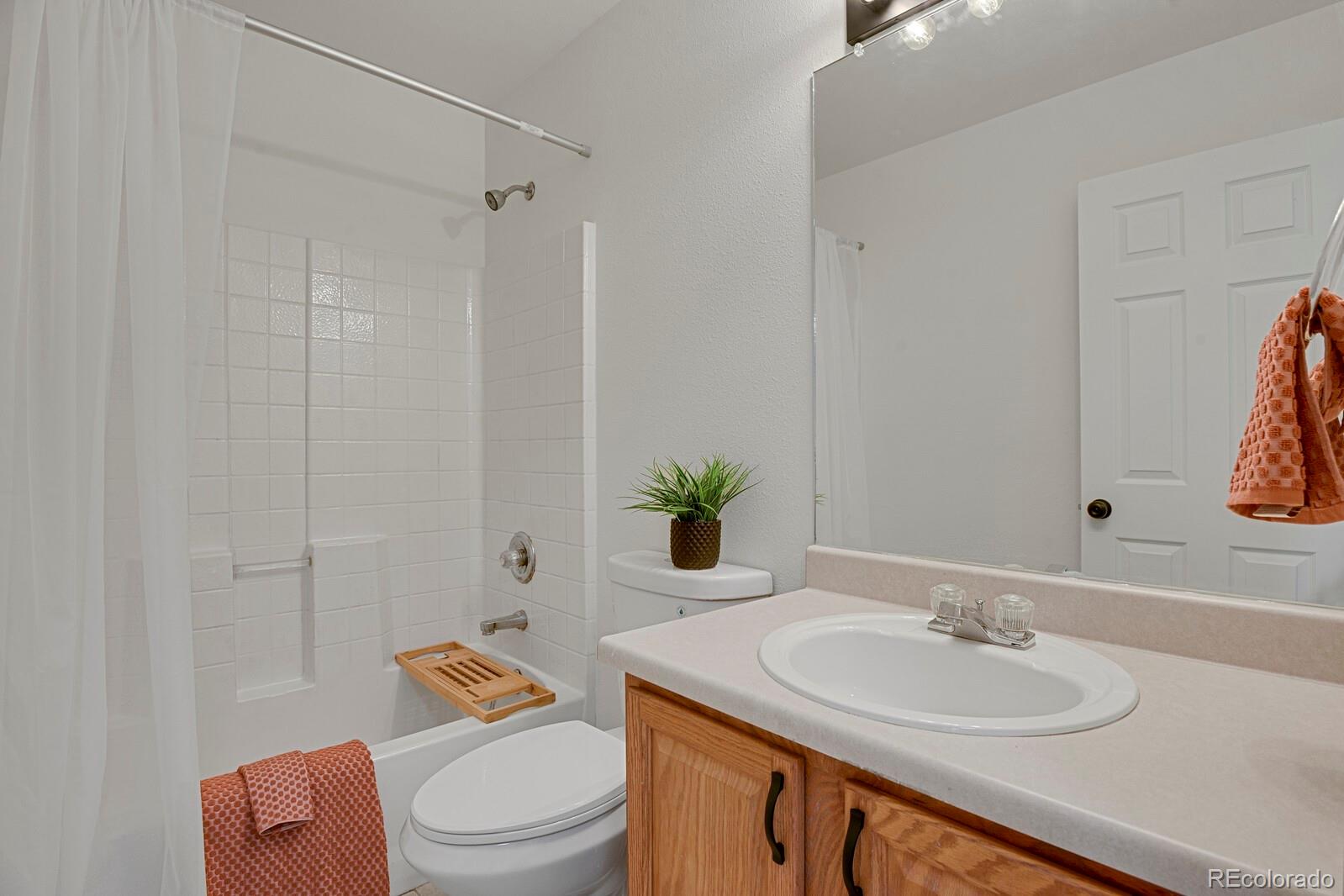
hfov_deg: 93.3
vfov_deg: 70.4
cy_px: 448
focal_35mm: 17
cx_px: 672
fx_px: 635
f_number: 8
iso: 250
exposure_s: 1/1.67
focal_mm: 17
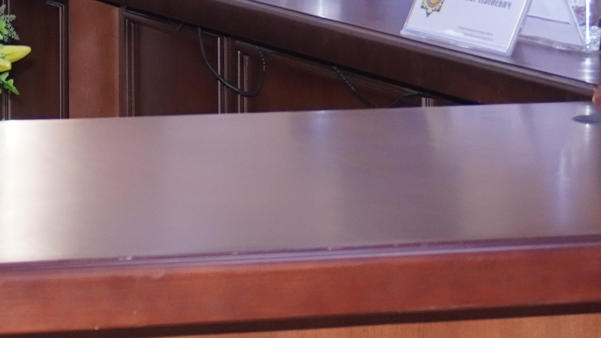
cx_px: -195
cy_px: -320
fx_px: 3244
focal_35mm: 204
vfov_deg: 5.8
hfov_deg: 10.3
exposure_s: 1/60
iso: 320
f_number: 5
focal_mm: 27
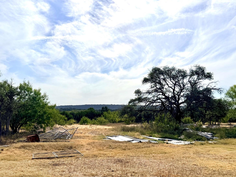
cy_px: 114
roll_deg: -1.1
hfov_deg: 53.9
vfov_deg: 41.4
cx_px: 125
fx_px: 232
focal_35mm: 34
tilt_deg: +0.9
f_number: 1.78
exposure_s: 1/17544
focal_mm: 6.76
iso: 80
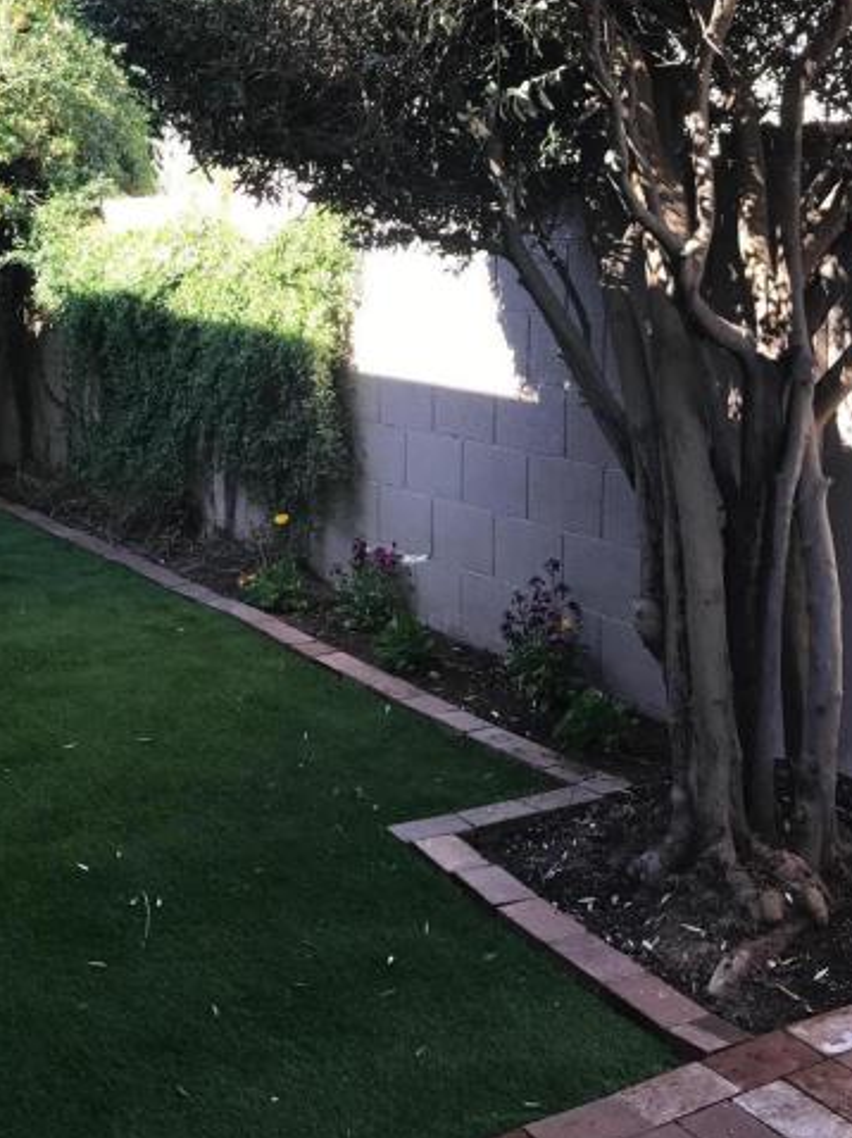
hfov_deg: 32.1
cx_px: 393
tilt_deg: -6.4
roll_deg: +0.9
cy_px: 424
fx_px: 1478
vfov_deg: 41.8
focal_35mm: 45
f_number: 1.8
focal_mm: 3.99
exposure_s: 1/231
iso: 20
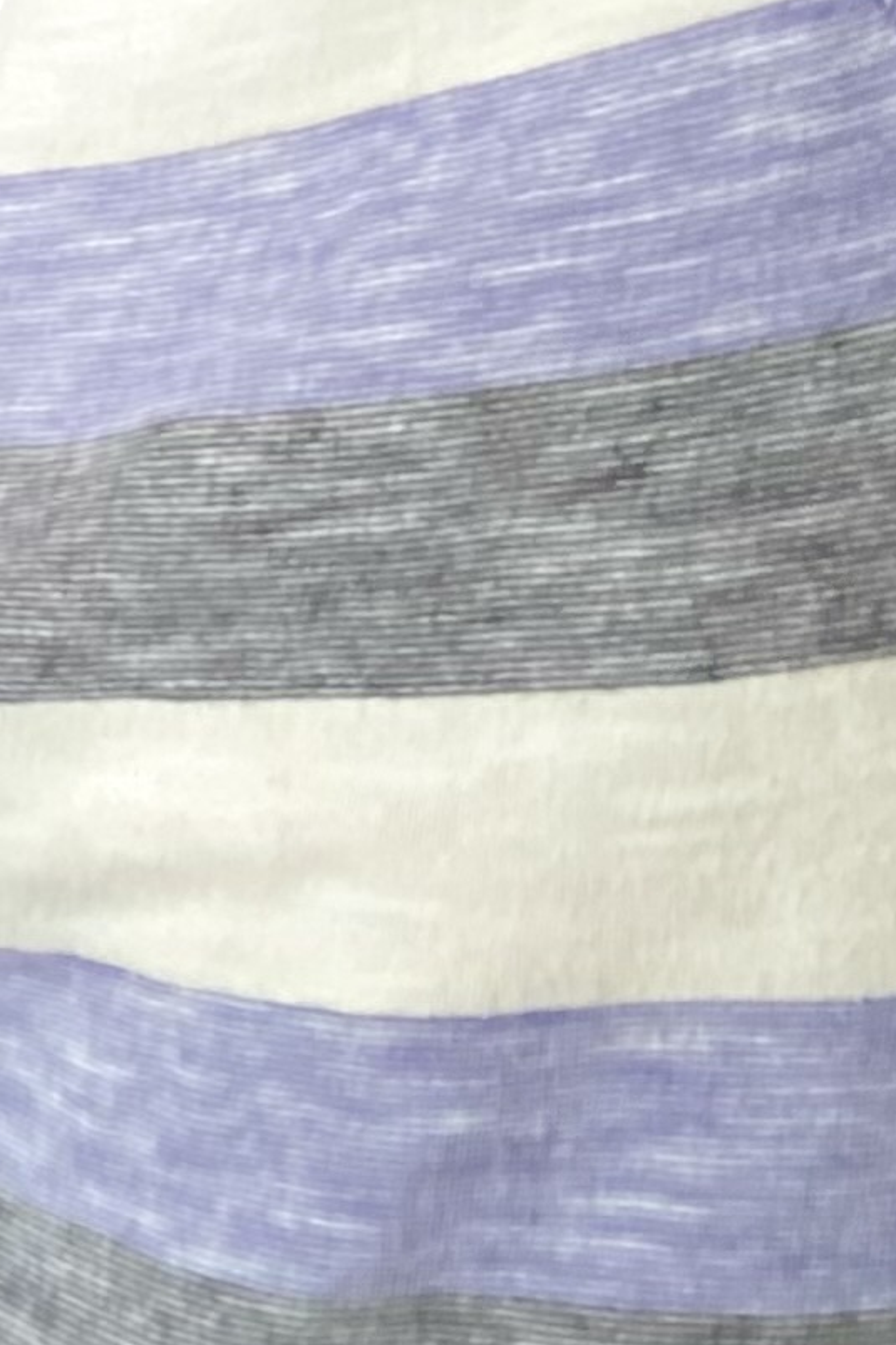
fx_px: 4482
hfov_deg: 10.3
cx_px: -1008
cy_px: -1022
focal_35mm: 120
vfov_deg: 15.0
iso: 250
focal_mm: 2.71
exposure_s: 1/60
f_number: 2.2
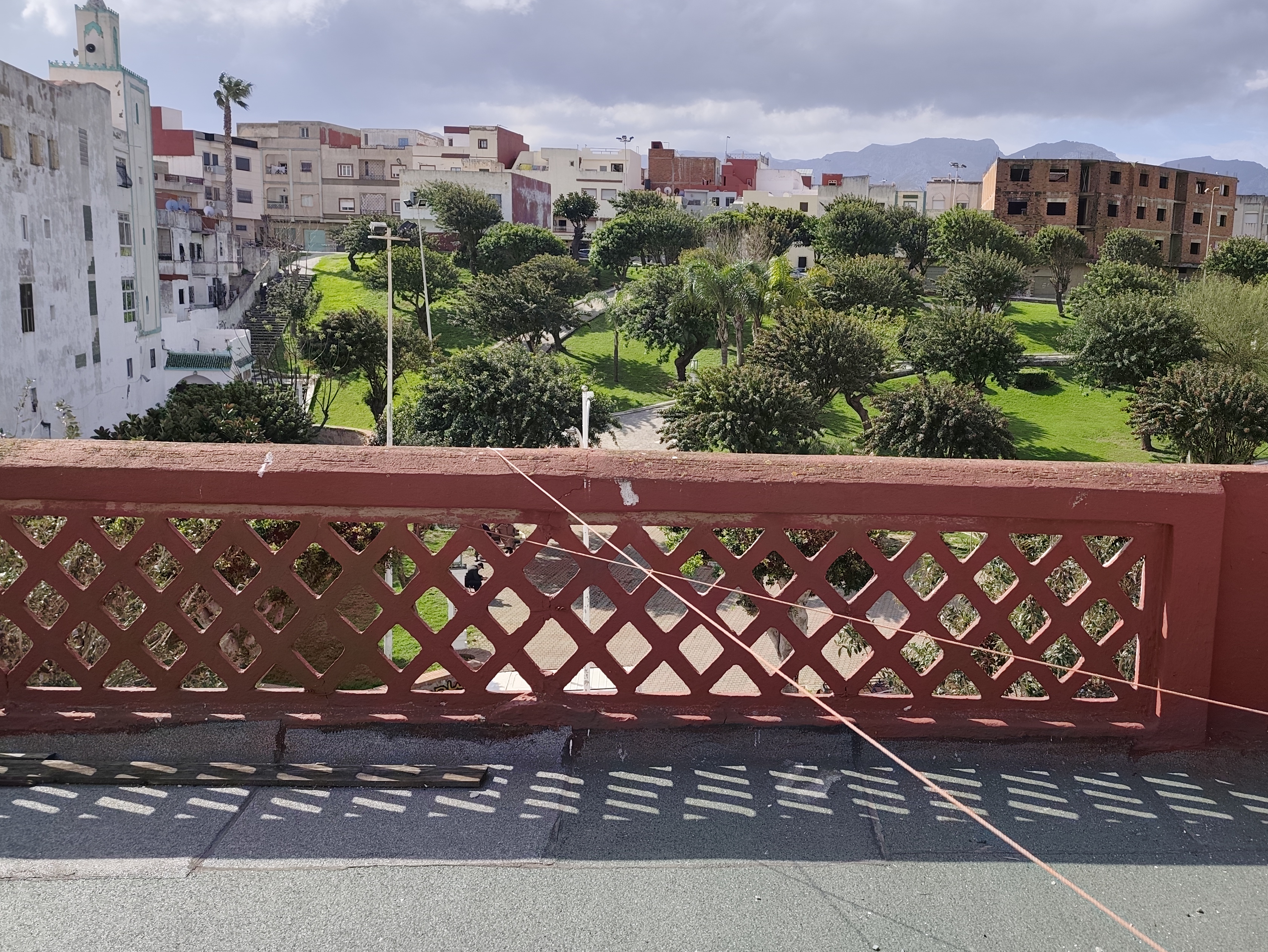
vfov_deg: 49.7
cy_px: 423
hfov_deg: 62.8
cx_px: 772
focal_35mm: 28
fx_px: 1026
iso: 50
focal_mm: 6.19
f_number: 1.65
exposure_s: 1/1697
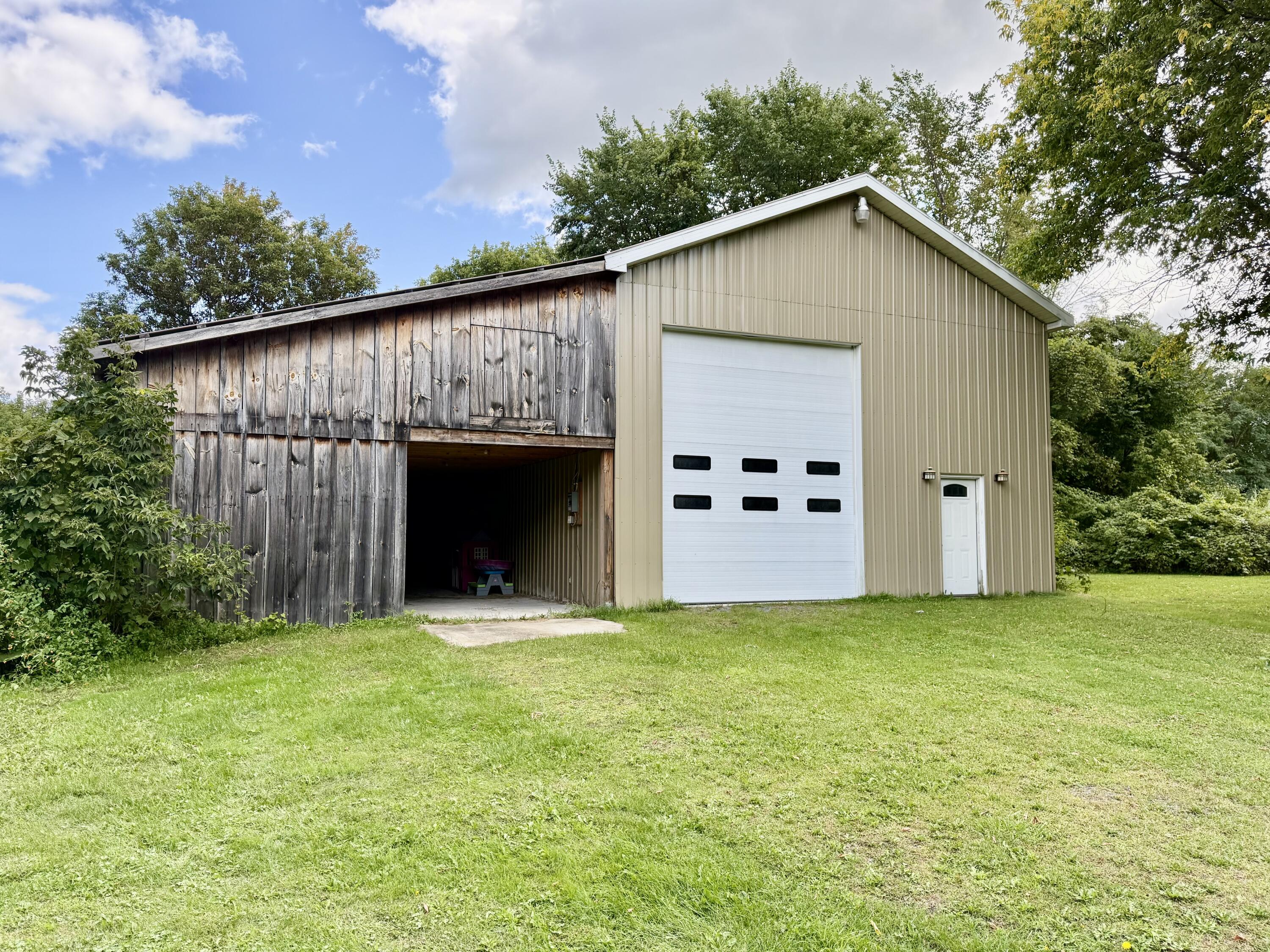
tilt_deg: +3.3
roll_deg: -0.2
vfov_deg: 56.8
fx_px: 881
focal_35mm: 24
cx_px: 635
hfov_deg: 71.6
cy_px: 476
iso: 100
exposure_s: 1/1046
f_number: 1.78
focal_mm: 6.76
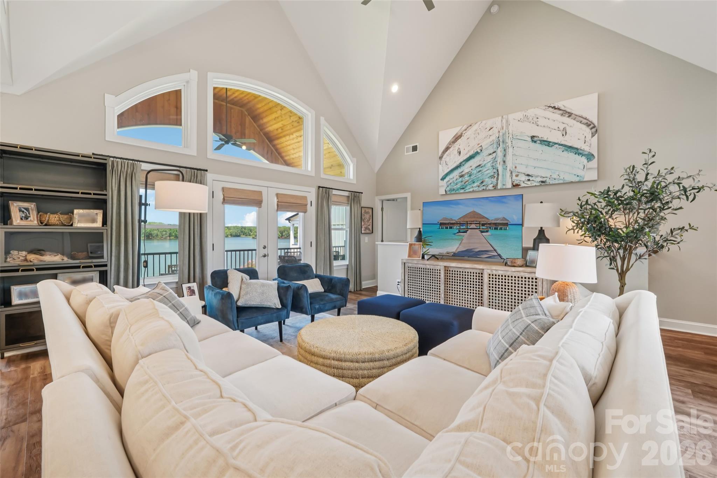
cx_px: 358
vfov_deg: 77.3
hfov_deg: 100.4
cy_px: 239
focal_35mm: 15
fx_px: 299
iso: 400
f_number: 8
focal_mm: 10
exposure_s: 1/20
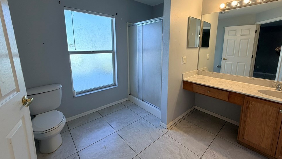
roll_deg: +0.2
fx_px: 120
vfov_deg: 66.6
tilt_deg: -9.2
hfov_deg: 99.3
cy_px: 66
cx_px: 146
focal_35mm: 16
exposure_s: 1/127
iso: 50
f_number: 2.2
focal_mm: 2.22
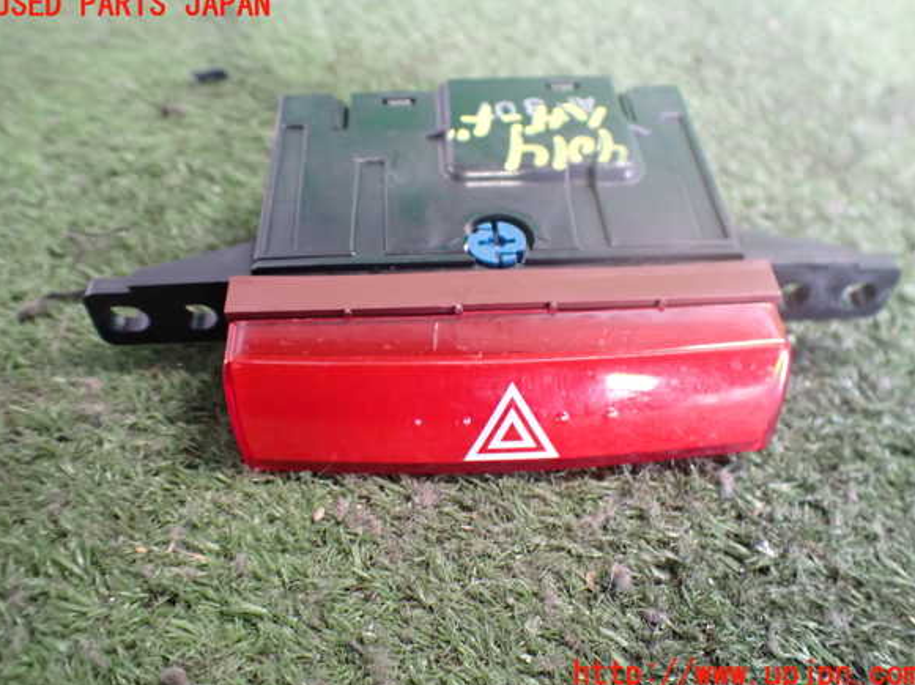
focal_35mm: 31
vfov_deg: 45.4
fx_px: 819
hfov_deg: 58.4
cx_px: 457
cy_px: 340
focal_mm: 5.4
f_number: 2.3
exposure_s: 1/30
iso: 1000
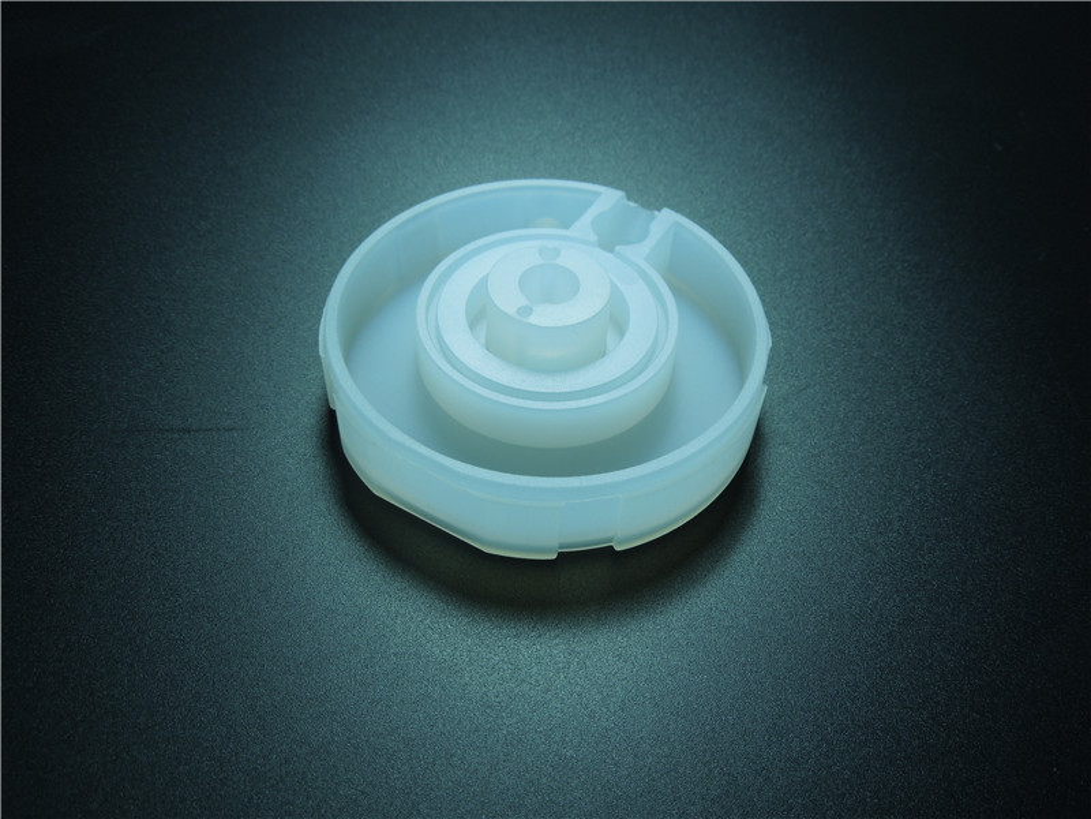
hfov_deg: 58.4
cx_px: 546
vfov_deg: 45.4
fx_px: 977
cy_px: 410
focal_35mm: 31
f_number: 3.6
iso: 100
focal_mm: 5.6
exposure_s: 1/40
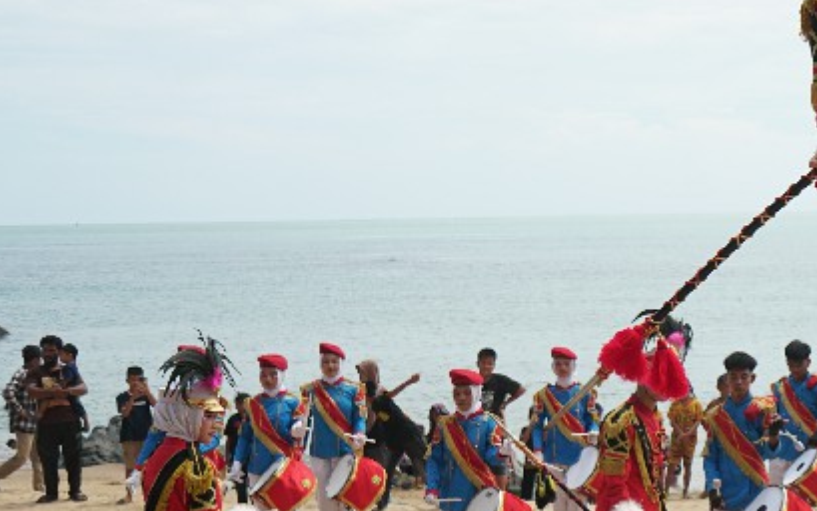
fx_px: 1760
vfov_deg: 16.5
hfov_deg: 24.9
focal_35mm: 79
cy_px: 319
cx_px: 819
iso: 200
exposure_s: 1/1000
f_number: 5.6
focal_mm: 31
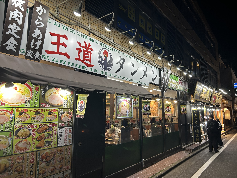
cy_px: 89
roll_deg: +0.6
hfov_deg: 67.3
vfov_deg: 53.1
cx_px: 118
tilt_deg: +9.0
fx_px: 178
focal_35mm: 26
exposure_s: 1/100
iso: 50
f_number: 1.5
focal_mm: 5.7
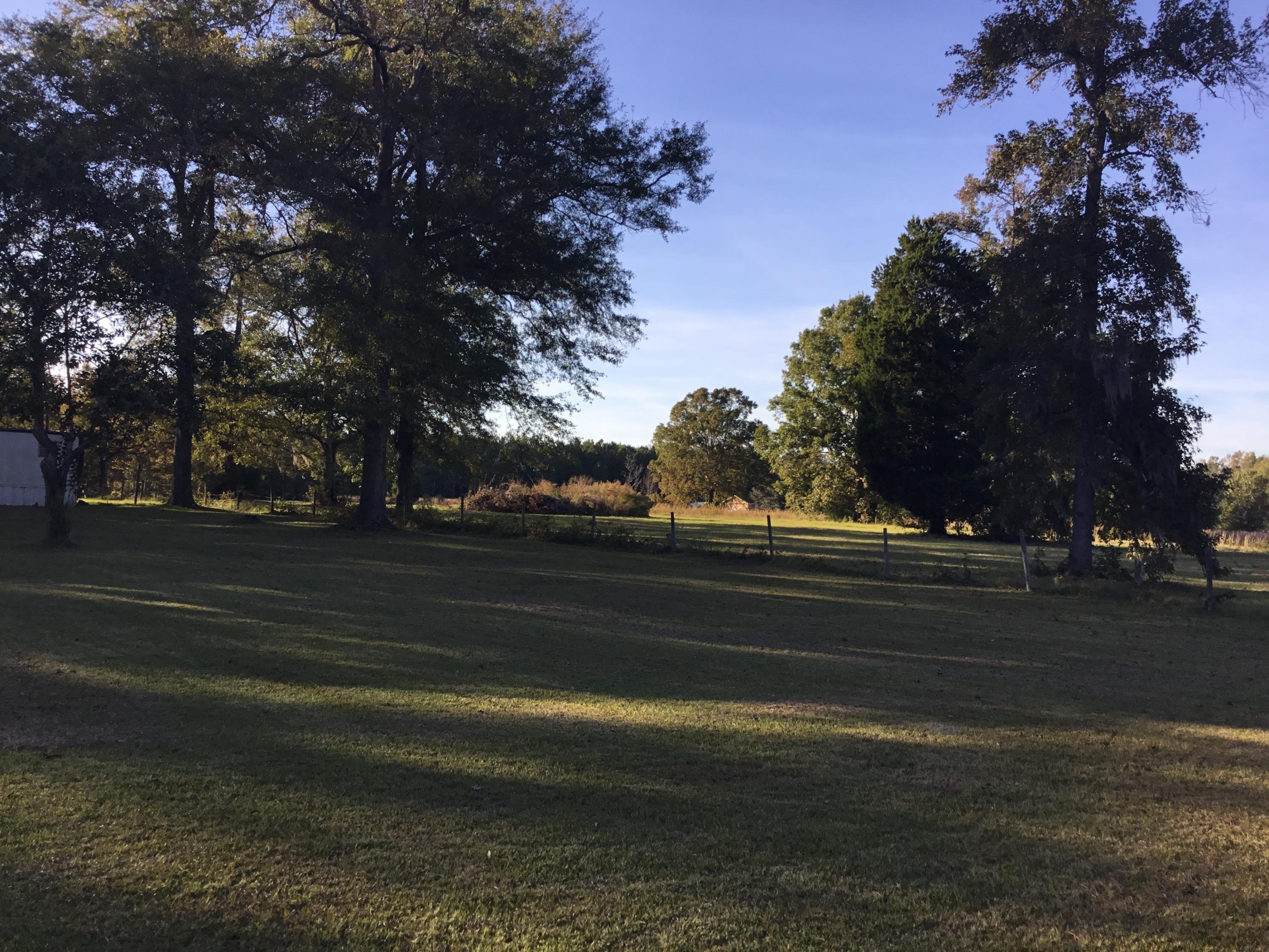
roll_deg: -2.4
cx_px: 634
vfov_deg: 45.4
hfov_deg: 58.4
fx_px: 1136
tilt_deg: +0.4
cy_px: 476
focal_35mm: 31
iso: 25
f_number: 2.4
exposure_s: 1/529
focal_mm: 3.3
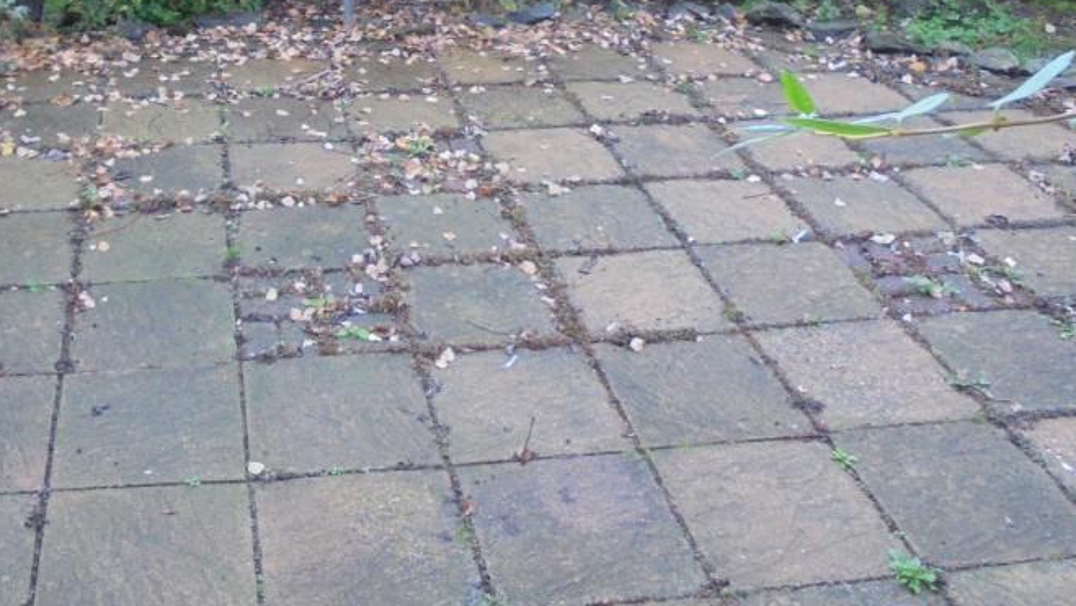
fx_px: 1256
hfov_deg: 45.2
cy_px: 57
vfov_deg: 26.2
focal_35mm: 44
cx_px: 305
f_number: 3.5
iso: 320
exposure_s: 1/250
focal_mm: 4.6
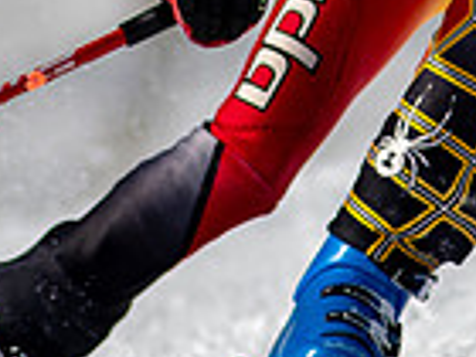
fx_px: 27846
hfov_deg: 1.0
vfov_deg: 0.7
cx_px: 439
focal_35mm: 2025
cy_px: -163
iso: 100
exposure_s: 1/6400
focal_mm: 300
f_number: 2.8
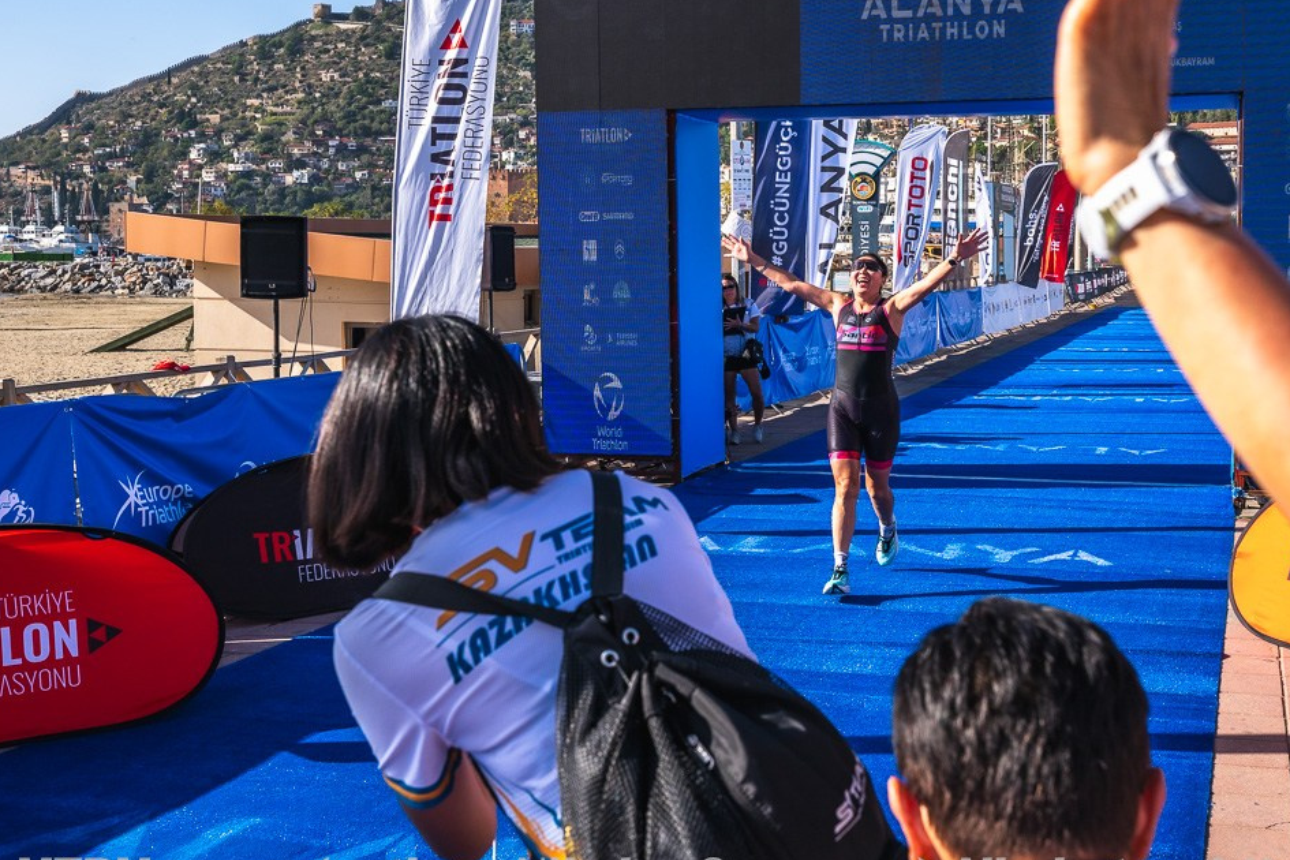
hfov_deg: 44.1
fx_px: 1577
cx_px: 822
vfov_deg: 30.4
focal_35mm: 44
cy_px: 334
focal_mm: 32.5
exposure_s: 1/1000
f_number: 7.1
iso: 200
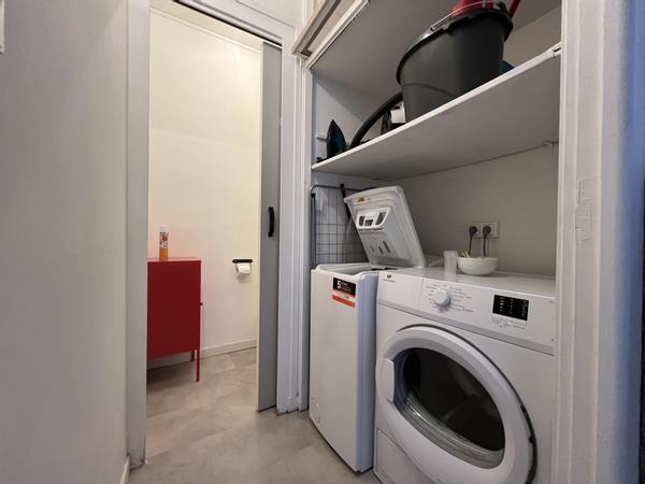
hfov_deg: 106.2
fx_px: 242
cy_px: 242
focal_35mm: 13
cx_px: 322
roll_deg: -0.4
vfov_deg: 89.9
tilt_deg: -0.5
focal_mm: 1.57
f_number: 1.8
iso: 320
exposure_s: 1/49
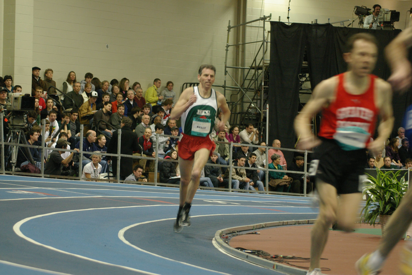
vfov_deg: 11.0
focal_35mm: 124
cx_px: 206
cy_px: 138
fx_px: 1425
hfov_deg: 16.4
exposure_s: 1/50
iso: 800
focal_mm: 83
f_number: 4.5
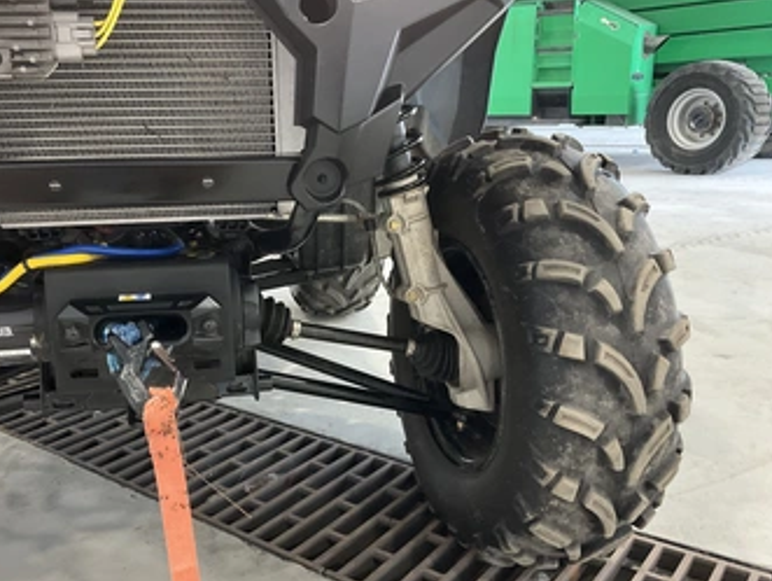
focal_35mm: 35
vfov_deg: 40.6
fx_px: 781
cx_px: 317
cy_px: 338
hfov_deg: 52.3
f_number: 1.8
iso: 160
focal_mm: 3
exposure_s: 1/60
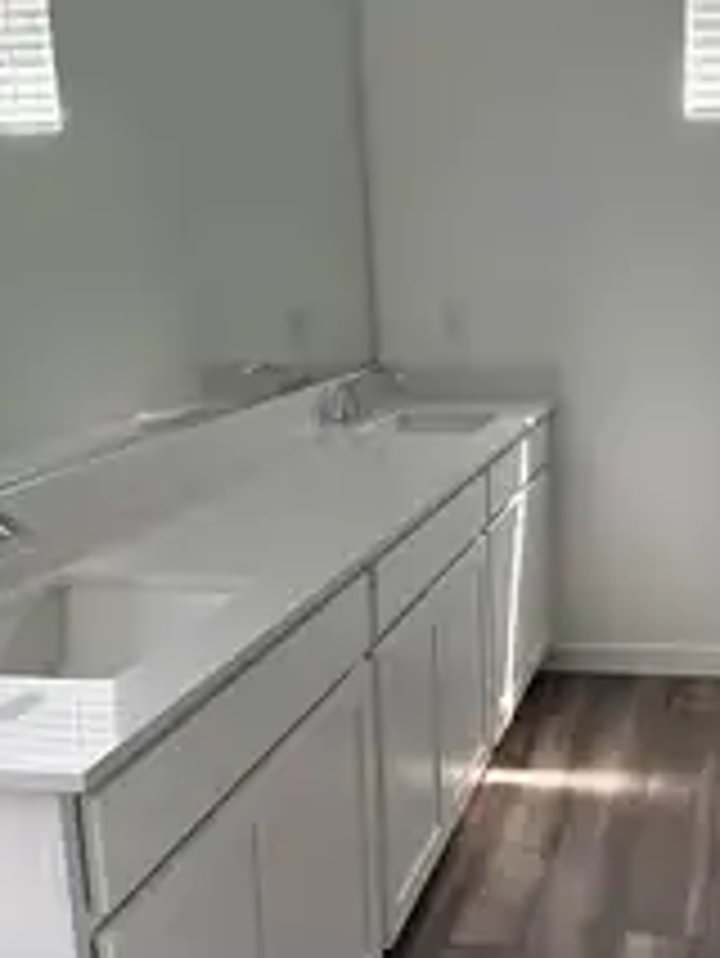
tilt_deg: -12.4
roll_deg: +0.1
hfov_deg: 31.3
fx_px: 1247
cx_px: 585
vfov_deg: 42.0
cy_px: 535
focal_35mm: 45
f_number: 1.78
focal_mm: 6.76
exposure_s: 1/120
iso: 320
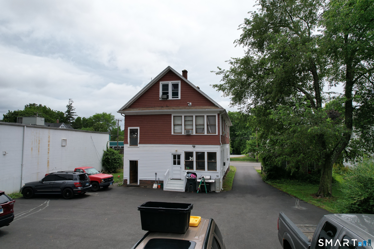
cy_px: 124
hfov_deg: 78.6
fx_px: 229
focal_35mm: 22
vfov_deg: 57.2
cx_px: 187
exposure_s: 1/2500
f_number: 2.8
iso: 100
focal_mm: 8.38
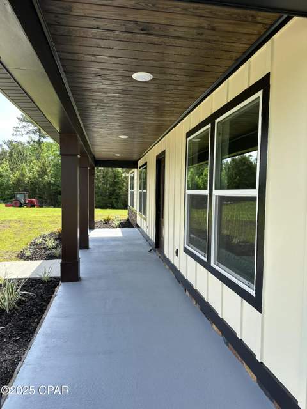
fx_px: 284
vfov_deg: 71.6
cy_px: 204
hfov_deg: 56.8
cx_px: 154
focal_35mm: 24
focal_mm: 6.86
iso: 80
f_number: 1.78
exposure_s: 1/1198
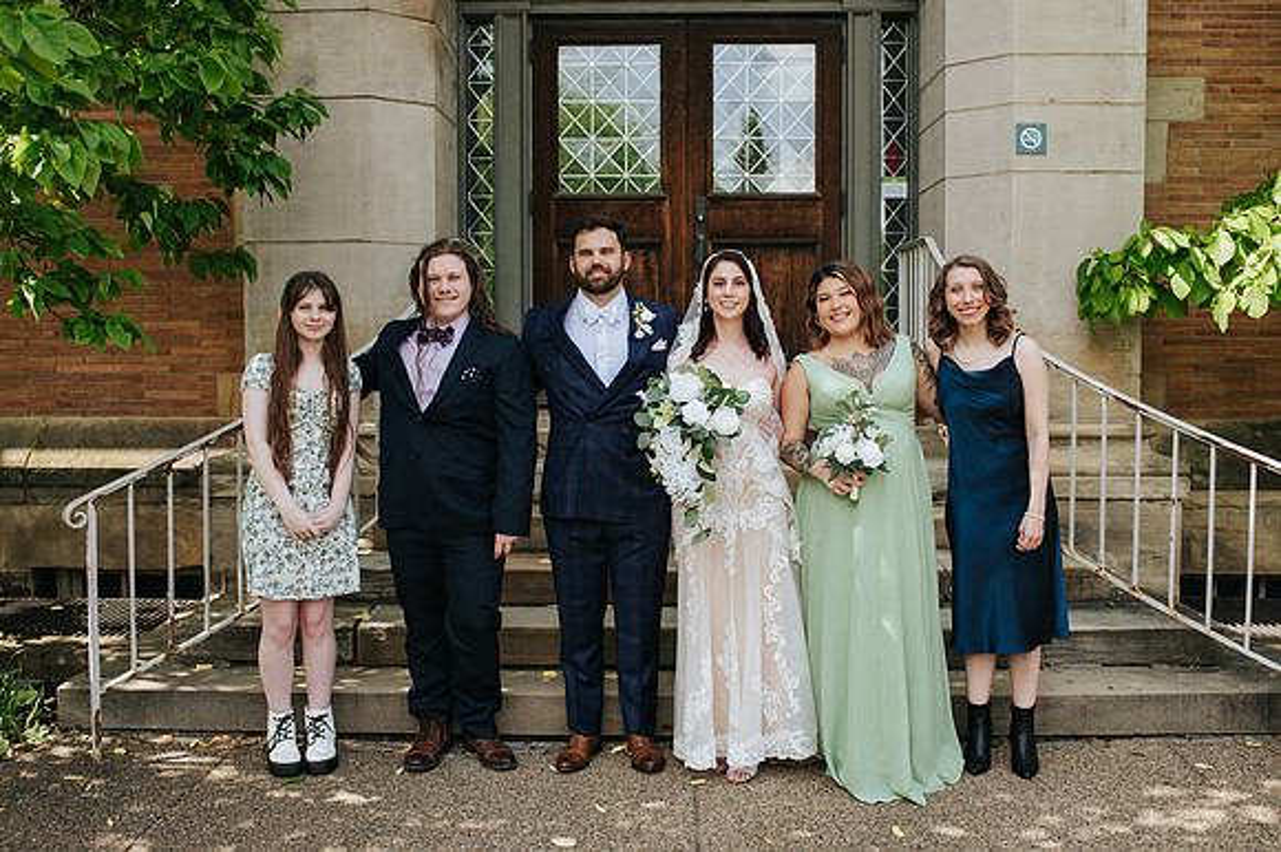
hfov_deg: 52.8
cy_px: 440
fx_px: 1289
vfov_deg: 36.6
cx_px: 621
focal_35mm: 36
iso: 180
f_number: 3.5
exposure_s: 1/500
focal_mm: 35
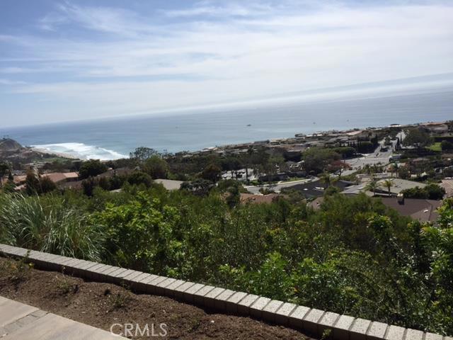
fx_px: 380
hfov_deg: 61.7
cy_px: 170
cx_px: 226
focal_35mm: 29
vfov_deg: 48.2
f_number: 2.2
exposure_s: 1/3968
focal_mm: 4.15
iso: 32
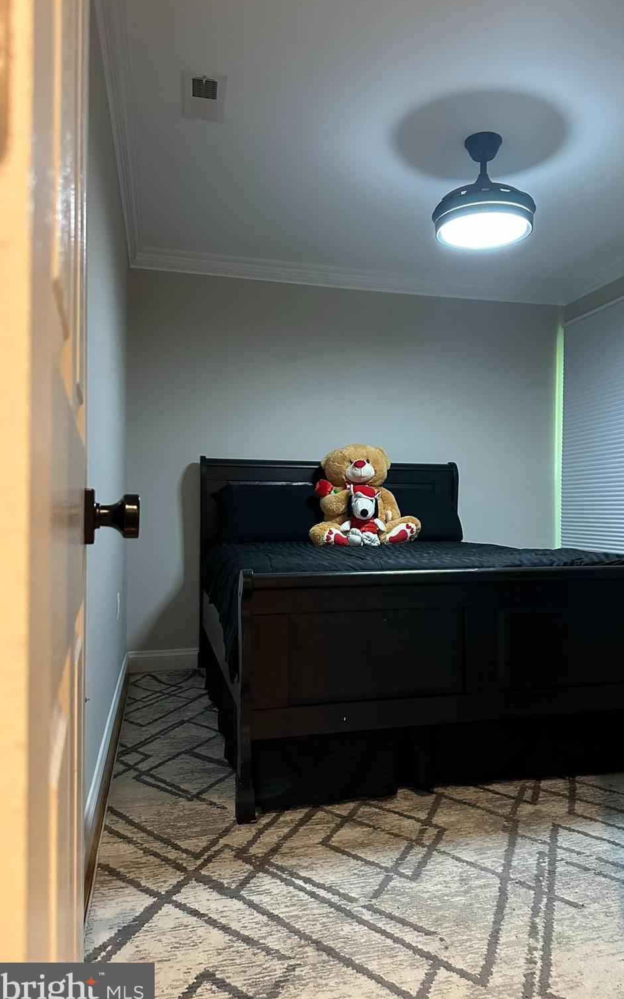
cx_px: 371
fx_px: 708
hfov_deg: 47.3
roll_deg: -1.0
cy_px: 506
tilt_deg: +0.5
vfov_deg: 70.4
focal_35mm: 26
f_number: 1.78
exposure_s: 1/60
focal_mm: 6.86
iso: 800
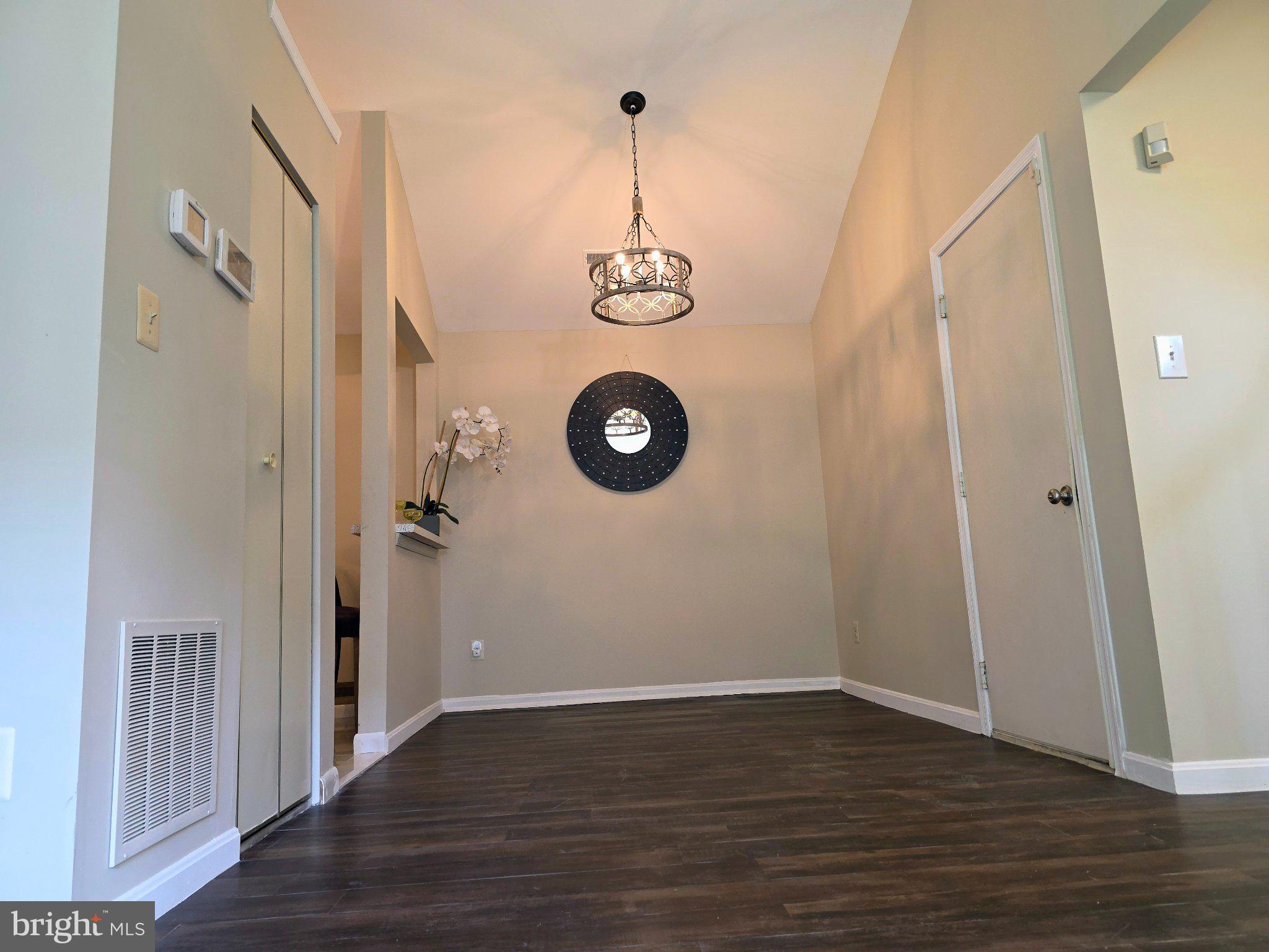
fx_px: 843
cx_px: 634
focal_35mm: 23
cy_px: 476
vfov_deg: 58.9
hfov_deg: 73.9
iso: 100
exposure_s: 1/36.8
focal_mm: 6.3
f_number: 1.7
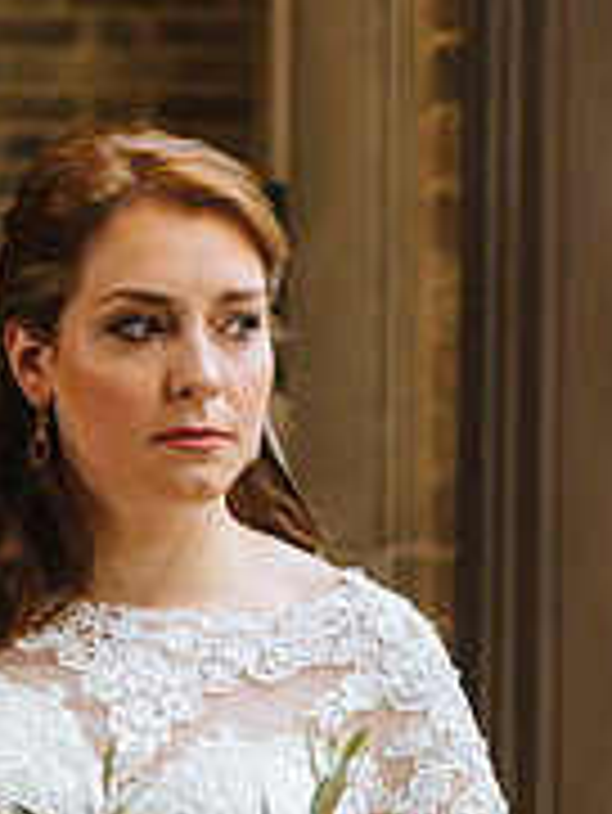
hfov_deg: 8.9
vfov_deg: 11.7
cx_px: 122
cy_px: 787
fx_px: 3932
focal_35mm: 167
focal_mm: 70
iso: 250
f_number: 2.8
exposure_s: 1/125
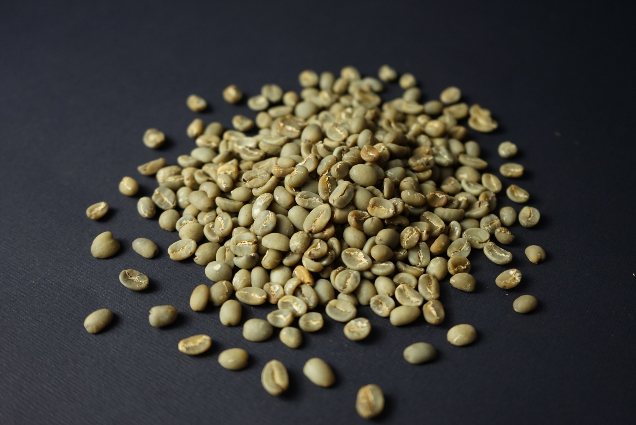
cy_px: 212
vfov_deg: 35.1
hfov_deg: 50.7
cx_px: 318
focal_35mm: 38
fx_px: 672
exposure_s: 1/60
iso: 1250
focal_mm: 38
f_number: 4
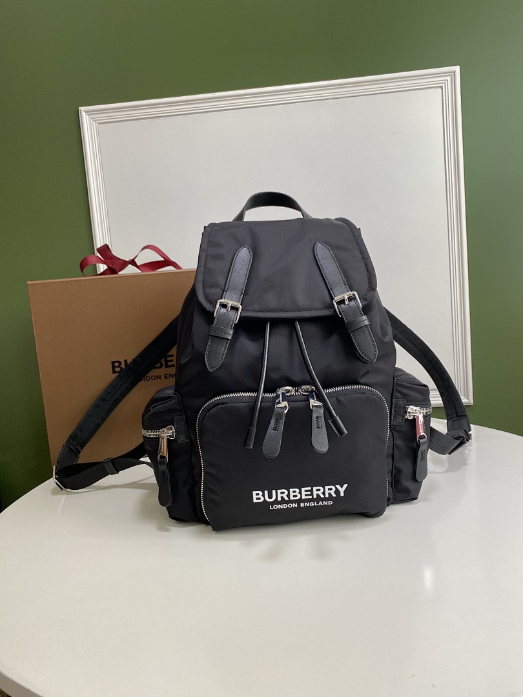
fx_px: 524
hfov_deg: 53.1
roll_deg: +4.5
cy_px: 348
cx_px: 262
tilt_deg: -5.1
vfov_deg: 67.3
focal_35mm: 26
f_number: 1.8
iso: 80
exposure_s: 1/100
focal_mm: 4.25
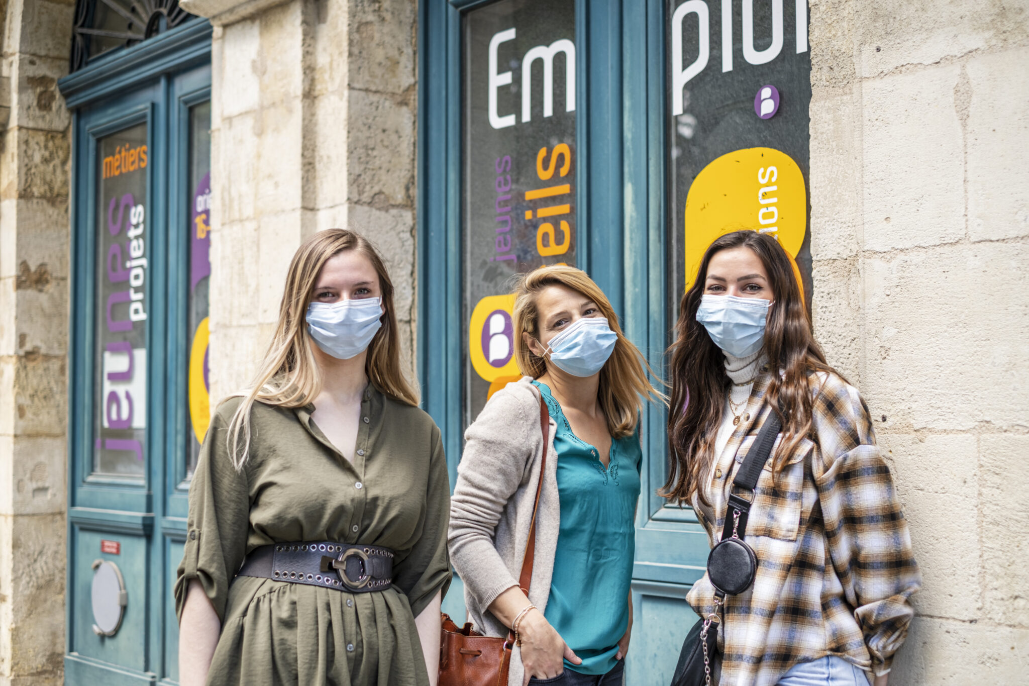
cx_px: 514
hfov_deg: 37.5
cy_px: 343
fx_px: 1515
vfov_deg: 25.5
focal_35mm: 53
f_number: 2
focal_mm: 35
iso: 160
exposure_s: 1/500
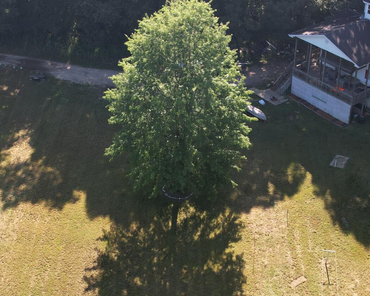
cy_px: 183
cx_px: 176
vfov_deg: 25.7
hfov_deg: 32.0
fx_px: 646
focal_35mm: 59
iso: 100
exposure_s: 1/500
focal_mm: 8.38
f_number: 2.8
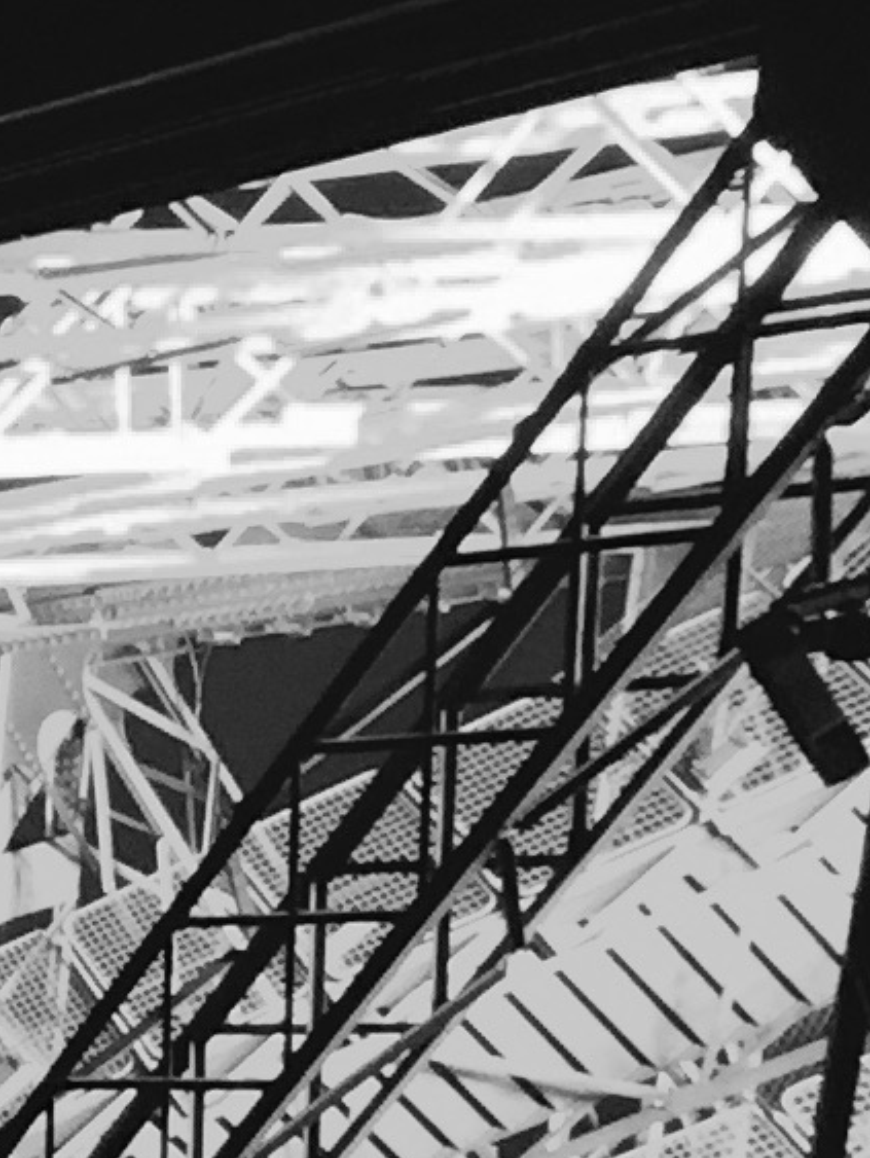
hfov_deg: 8.5
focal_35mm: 168
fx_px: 5623
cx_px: -786
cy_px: 1316
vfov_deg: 11.6
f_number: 2.2
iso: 125
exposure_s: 1/17
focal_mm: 4.15
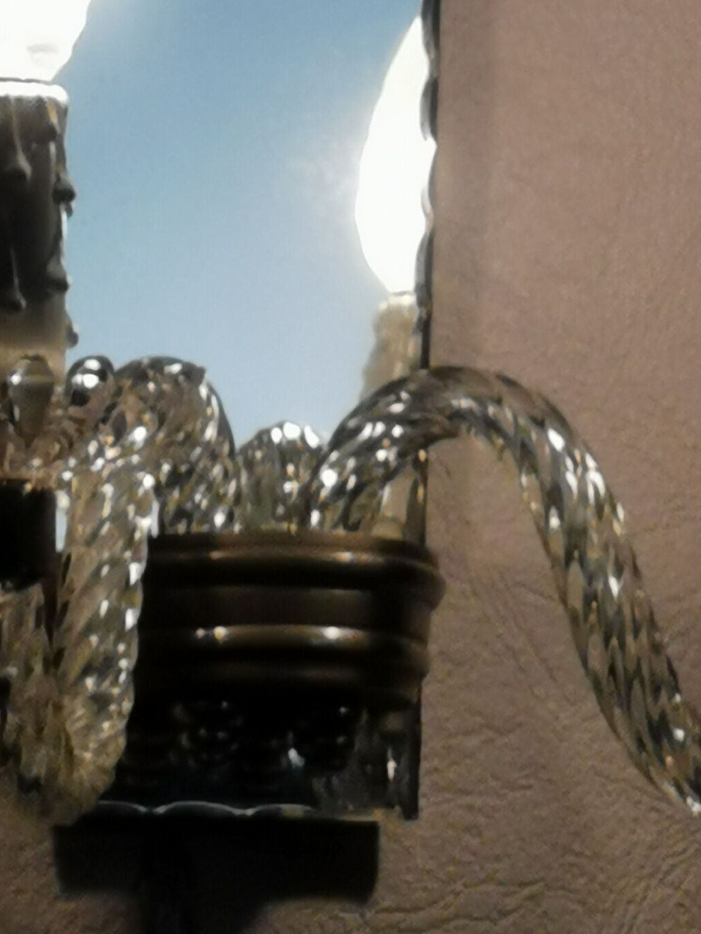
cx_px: 382
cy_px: 171
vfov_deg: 4.5
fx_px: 11772
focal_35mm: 436
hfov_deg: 3.4
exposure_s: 1/176
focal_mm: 7.48
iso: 50
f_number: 2.4
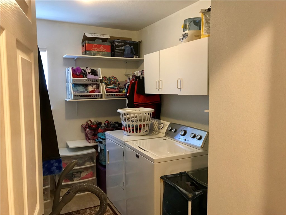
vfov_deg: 49.7
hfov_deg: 63.4
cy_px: 108
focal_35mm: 28
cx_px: 143
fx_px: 231
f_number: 1.8
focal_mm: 3.99
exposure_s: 1/9
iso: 100
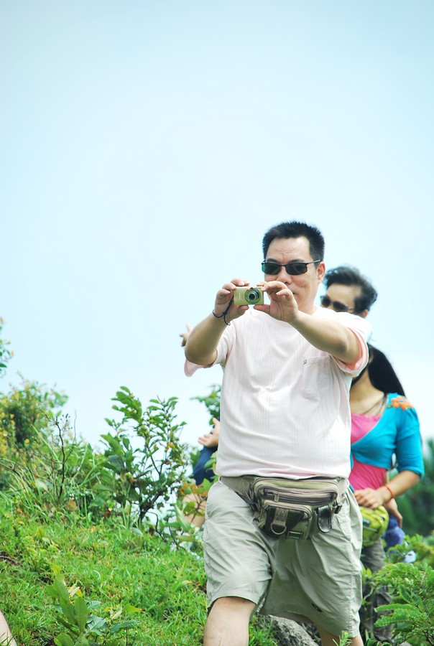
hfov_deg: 4.6
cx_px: 217
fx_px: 5400
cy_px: 323
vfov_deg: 6.9
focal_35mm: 300
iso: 100
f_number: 6.3
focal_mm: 200
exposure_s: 1/160
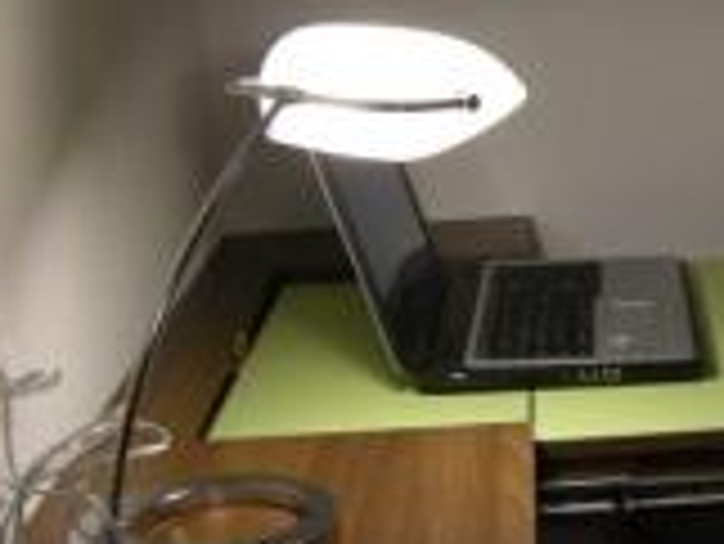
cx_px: 728
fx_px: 1800
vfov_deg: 17.1
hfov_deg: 21.9
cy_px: 171
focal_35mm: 86
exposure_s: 1/52.7
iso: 227
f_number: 2.9
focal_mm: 5.3
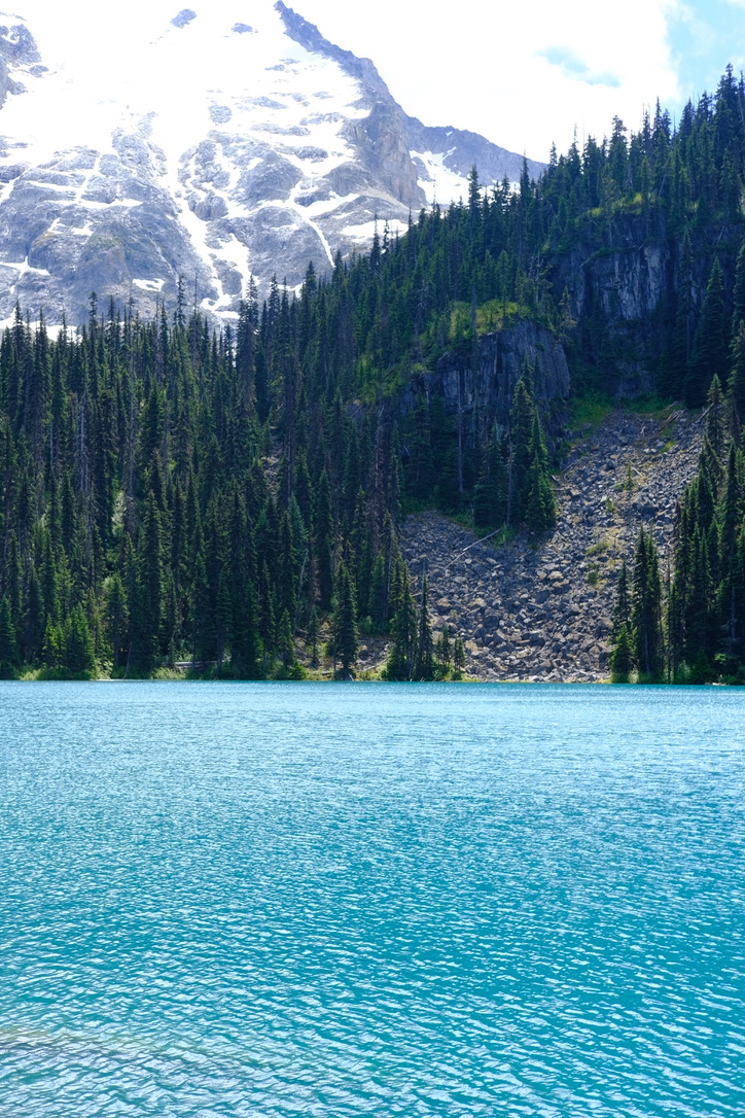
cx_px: 372
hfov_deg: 25.5
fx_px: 1645
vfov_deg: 37.5
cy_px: 559
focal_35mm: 53
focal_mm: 35
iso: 320
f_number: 5.6
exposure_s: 1/450
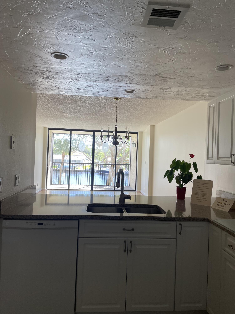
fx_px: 235
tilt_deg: -0.9
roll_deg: -1.8
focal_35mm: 26
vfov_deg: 67.3
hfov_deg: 53.1
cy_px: 157
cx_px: 118
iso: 64
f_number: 1.6
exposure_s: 1/121
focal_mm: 4.2
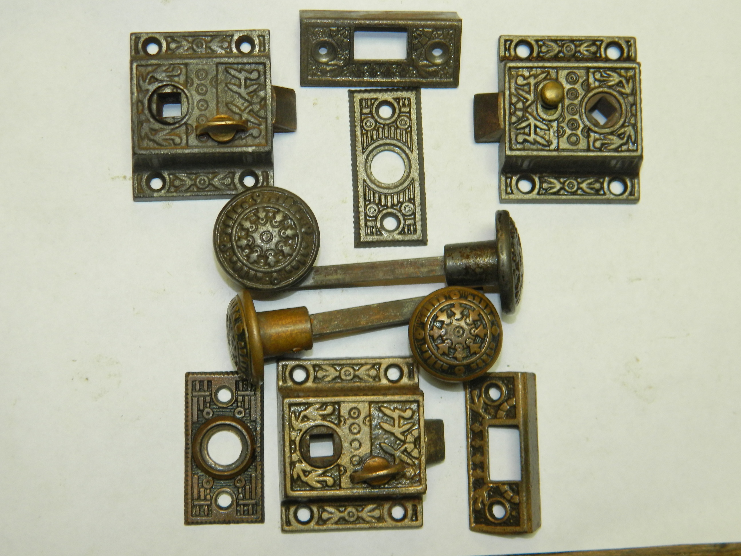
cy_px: 278
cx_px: 370
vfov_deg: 25.7
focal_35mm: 57
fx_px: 1220
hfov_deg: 33.8
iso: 160
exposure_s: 1/30
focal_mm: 10.2
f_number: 3.8
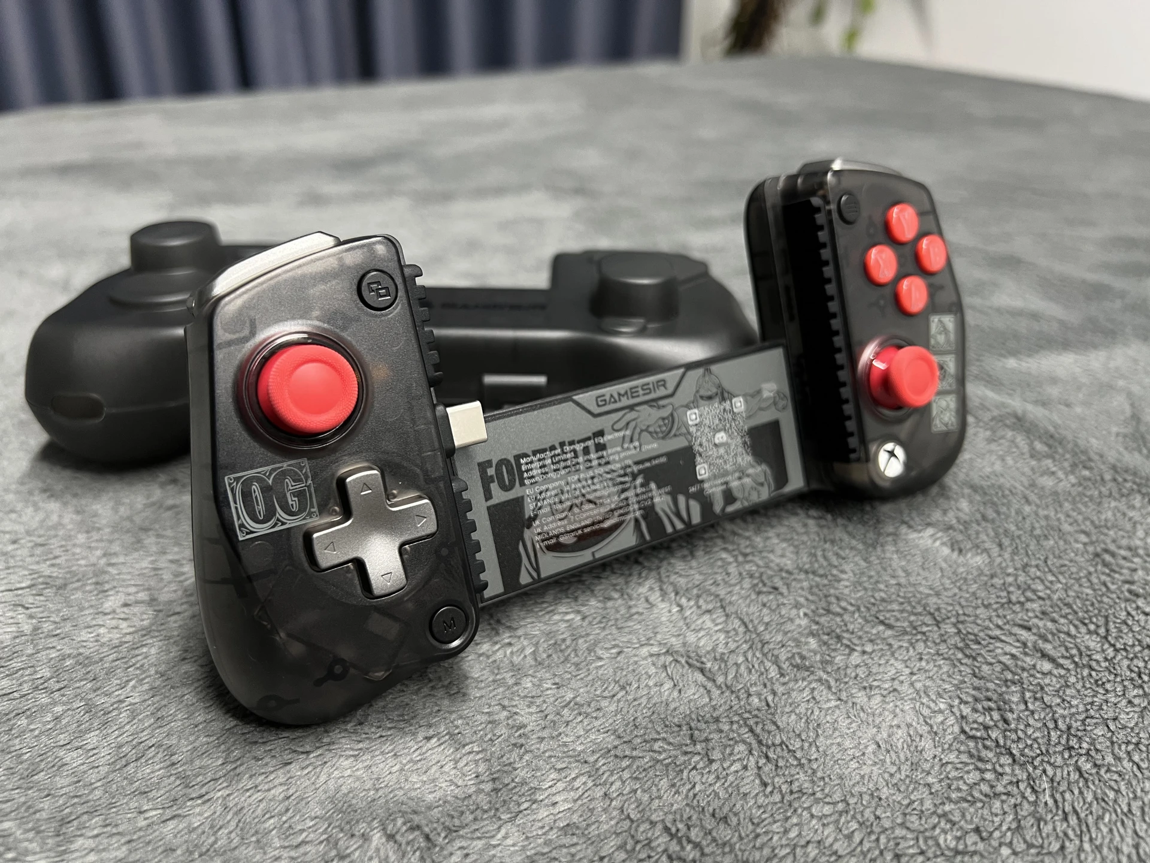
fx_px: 864
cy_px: 432
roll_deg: -1.1
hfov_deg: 67.3
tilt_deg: -29.0
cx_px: 575
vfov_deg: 53.1
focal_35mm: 26
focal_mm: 5.7
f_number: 1.5
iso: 160
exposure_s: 1/50
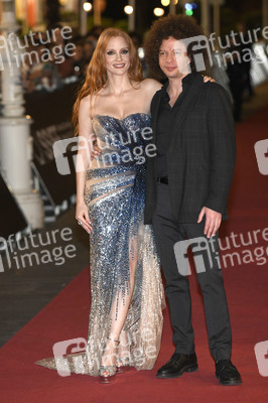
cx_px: 134
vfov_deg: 15.2
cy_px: 202
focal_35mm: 135
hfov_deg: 10.1
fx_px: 1510
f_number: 4
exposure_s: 1/200
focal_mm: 135
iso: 1600
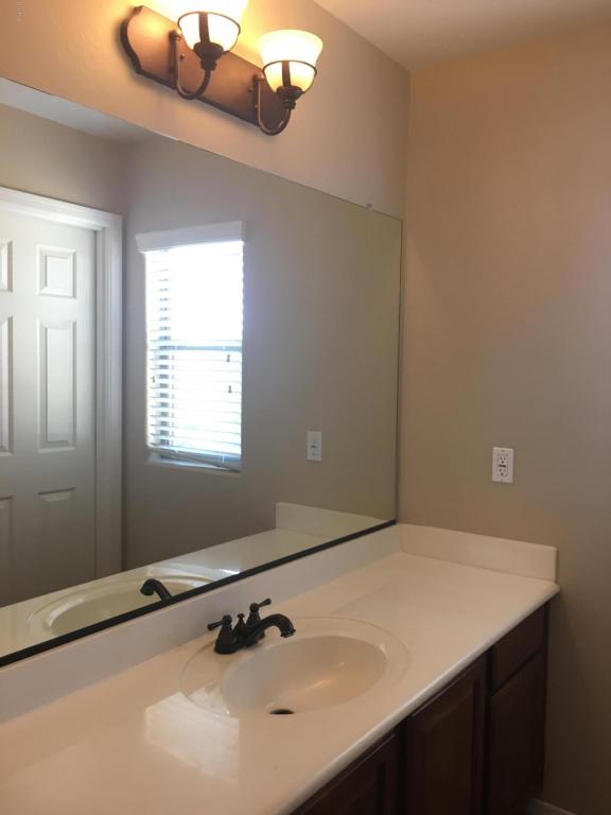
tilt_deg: -4.1
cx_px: 306
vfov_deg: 61.7
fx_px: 682
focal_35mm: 29
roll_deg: -0.8
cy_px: 408
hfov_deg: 48.2
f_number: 2.2
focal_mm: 4.15
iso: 50
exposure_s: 1/30
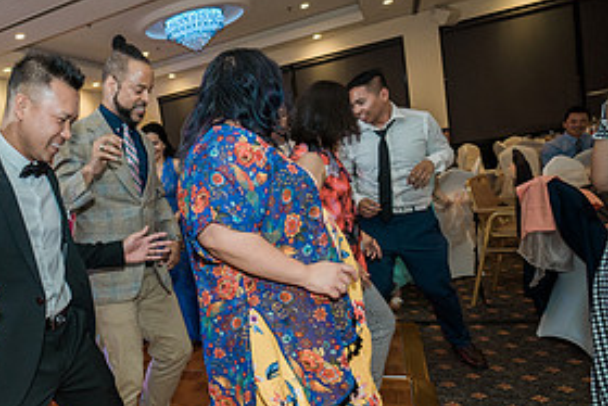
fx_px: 490
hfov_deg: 57.4
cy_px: 251
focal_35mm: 29
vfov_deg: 44.7
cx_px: 98
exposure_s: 1/160
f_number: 2.8
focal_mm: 14
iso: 640
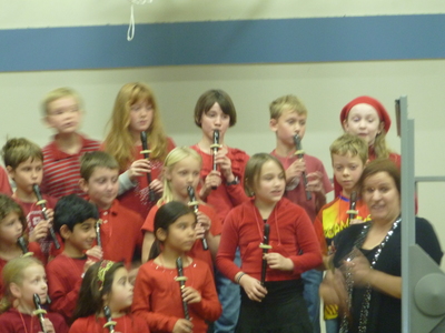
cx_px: 222
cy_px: 166
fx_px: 2700
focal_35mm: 210
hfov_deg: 9.4
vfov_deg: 7.1
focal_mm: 34.4
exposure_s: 1/8
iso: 400
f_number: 4.6
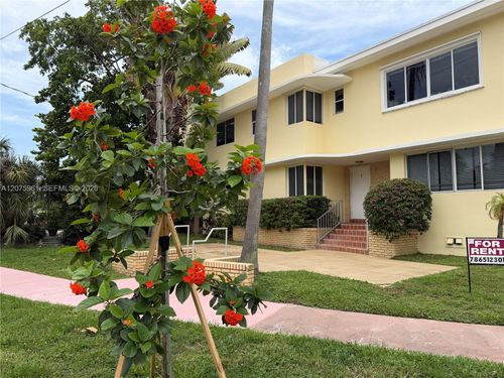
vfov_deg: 56.8
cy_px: 189
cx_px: 252
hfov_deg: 71.6
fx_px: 349
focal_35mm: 24
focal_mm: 6.76
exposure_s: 1/3145
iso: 80
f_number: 1.78
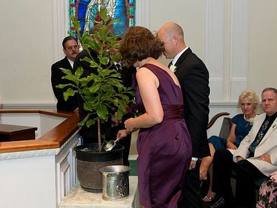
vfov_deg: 29.1
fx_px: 400
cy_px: 108
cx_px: 121
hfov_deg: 38.1
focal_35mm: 50
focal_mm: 36
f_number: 3.5
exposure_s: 1/80
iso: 1600
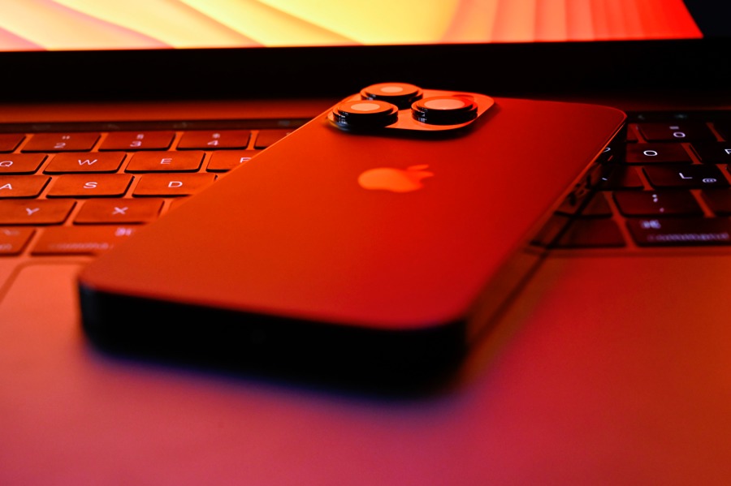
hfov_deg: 28.9
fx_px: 1421
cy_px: 243
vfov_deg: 19.4
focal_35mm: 70
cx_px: 366
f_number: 8
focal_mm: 70
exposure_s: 1/40
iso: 5600
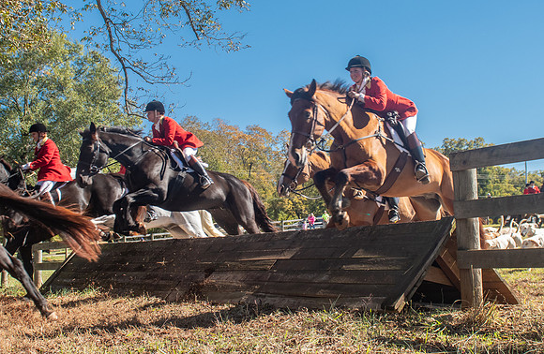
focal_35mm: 43
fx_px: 651
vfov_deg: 30.4
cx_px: 266
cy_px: 163
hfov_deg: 45.3
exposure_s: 1/320
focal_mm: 24
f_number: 4
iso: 400
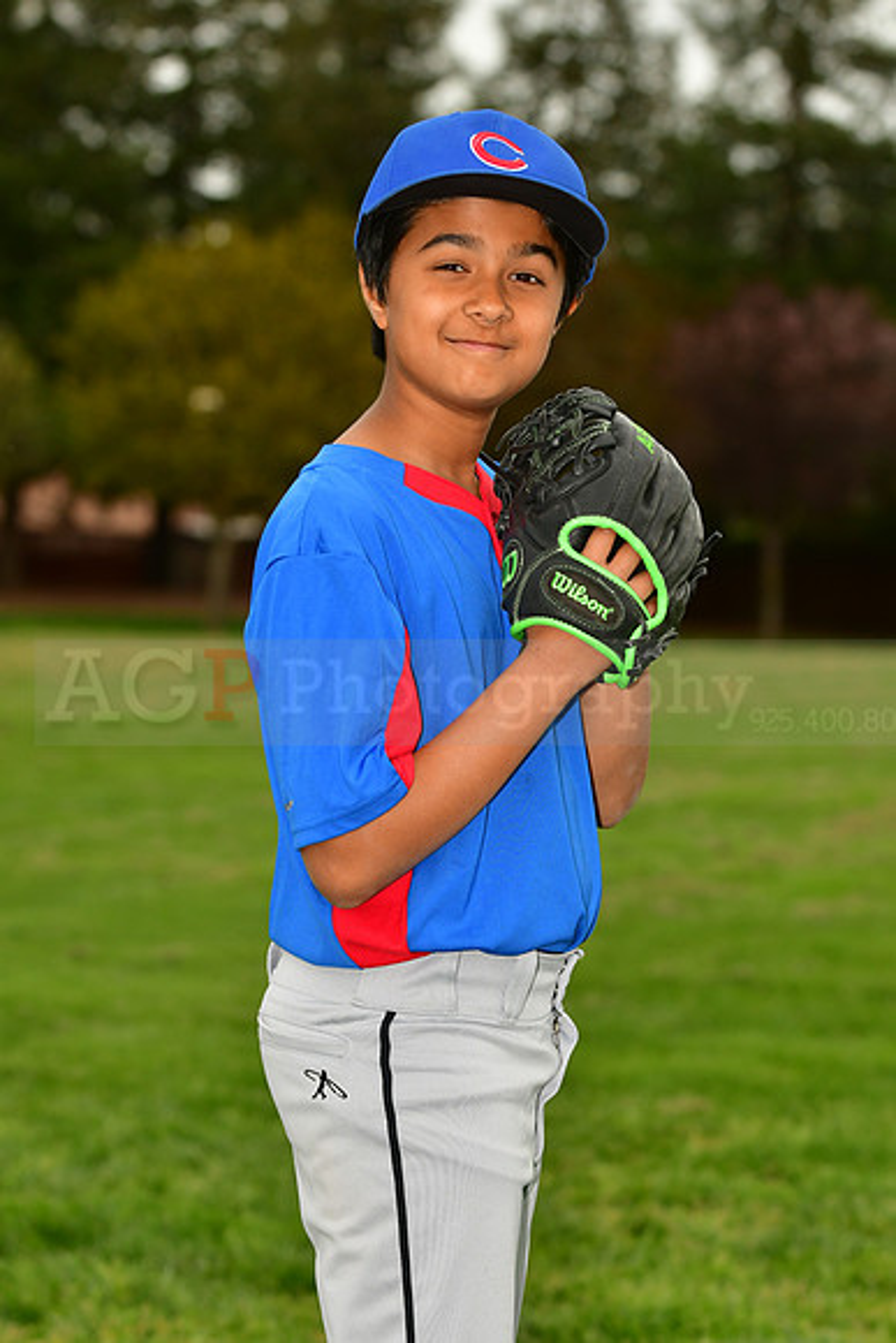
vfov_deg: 14.0
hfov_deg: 9.3
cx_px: 448
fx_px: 5484
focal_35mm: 147
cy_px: 672
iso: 400
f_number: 5
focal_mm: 98
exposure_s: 1/1000
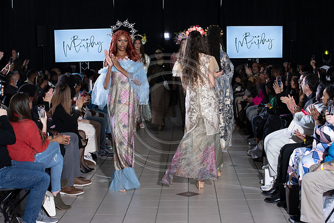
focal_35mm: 75
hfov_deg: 27.0
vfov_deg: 18.2
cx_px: 167
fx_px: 696
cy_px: 112
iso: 1000
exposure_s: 1/160
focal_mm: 75
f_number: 6.3
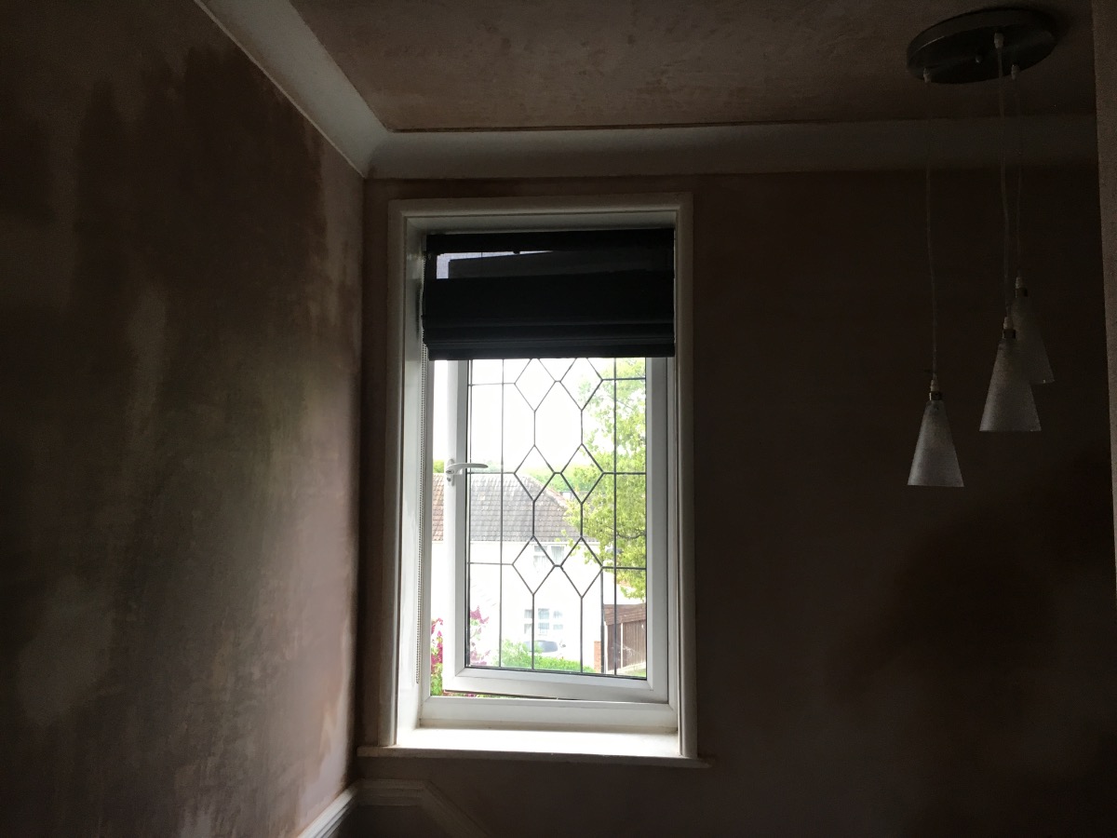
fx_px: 936
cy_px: 419
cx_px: 558
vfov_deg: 48.2
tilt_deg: +4.0
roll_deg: -0.3
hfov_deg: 61.7
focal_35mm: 29
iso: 50
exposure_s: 1/33
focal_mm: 4.15
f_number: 2.2
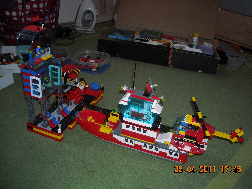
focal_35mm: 35
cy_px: 94
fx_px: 255
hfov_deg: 52.6
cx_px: 126
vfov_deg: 40.7
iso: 200
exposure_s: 1/60
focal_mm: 5.7
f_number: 2.8
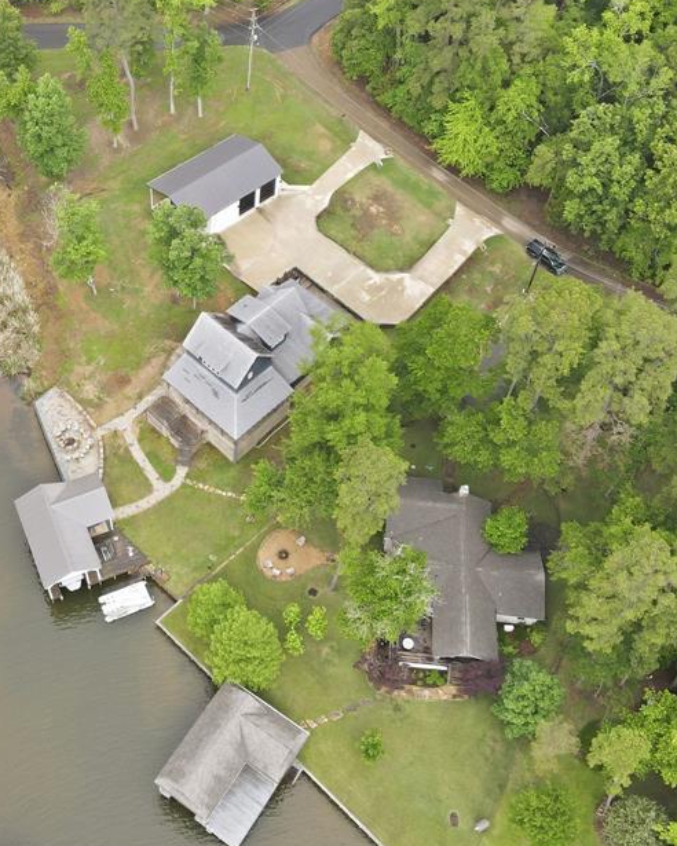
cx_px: 228
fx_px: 977
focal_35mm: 39
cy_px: 354
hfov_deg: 37.8
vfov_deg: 46.7
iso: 100
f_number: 2.8
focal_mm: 4.5
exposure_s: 1/125
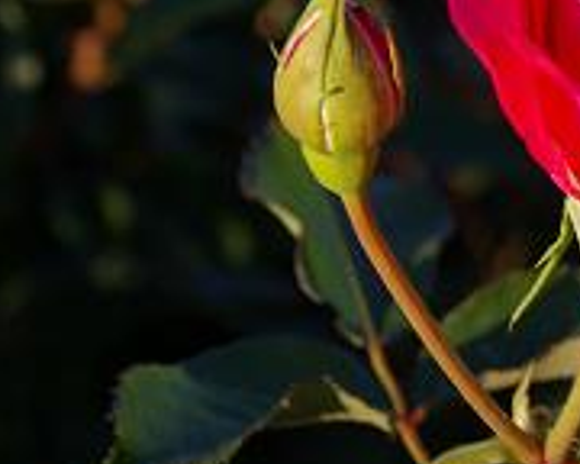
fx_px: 3333
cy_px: 16
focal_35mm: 194
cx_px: 661
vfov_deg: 7.9
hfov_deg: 9.8
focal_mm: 55
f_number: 8
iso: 200
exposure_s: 1/200
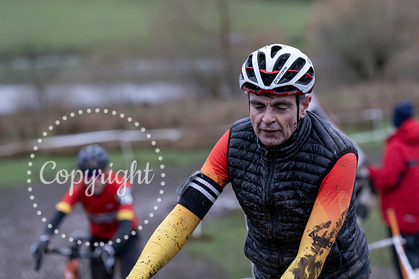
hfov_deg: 10.9
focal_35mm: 188
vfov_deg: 7.3
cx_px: 252
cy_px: 111
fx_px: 2188
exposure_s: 1/500
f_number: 4
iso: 6400
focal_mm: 156
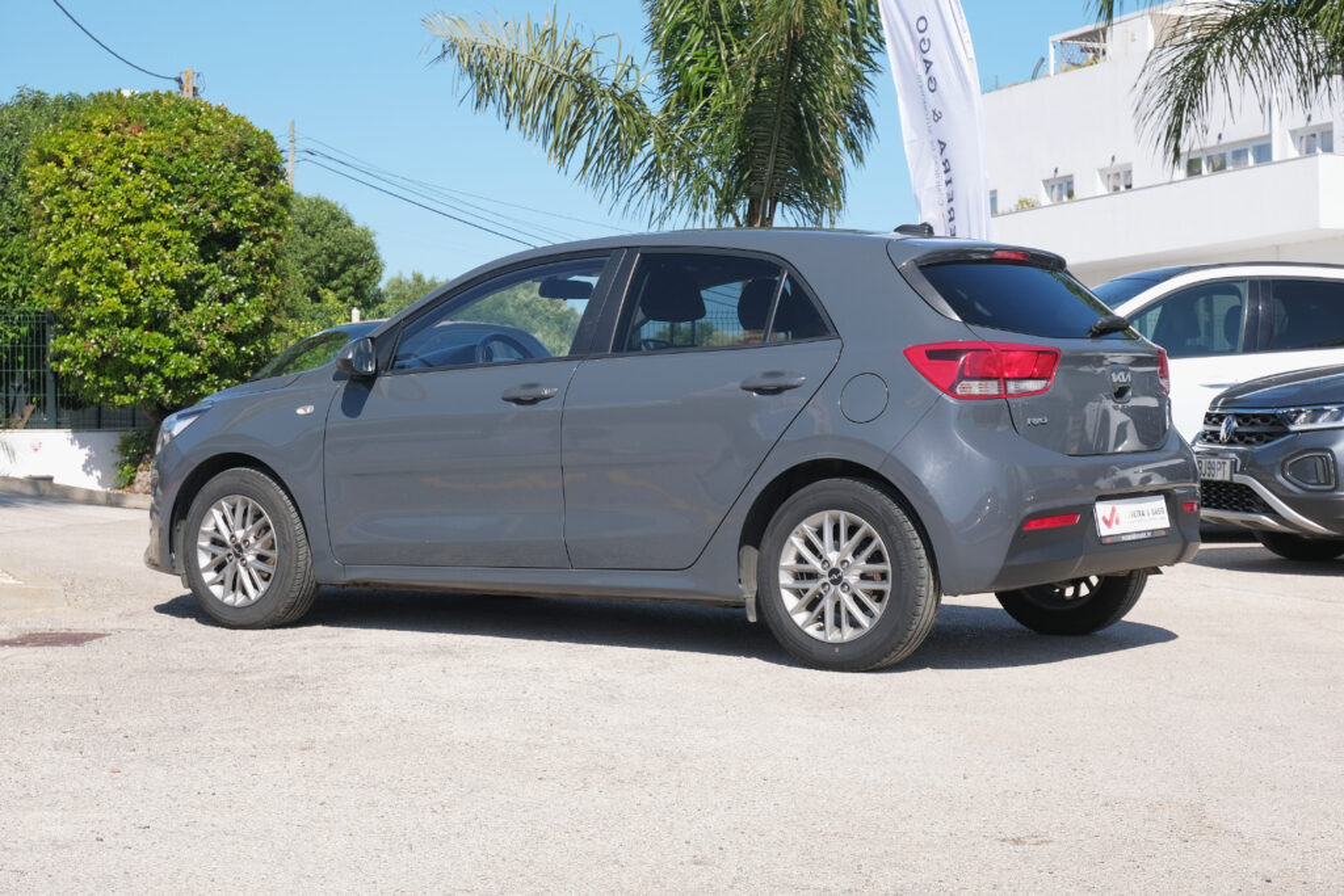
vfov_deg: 20.3
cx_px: 672
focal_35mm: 67
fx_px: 2502
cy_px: 448
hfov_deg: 30.1
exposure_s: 1/250
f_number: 9
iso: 160
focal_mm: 44.5
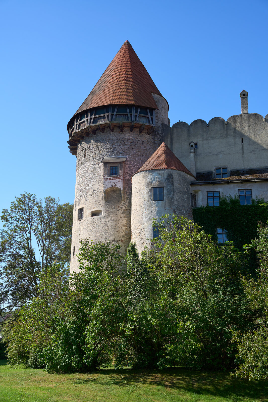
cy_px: 201
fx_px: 469
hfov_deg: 31.9
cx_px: 134
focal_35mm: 42
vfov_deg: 46.4
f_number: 5.6
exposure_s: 1/320
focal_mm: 42
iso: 100
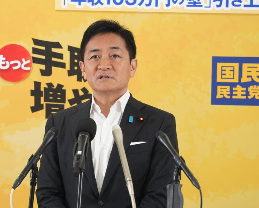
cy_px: 104
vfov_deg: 4.6
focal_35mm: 340
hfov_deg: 5.7
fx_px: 2607
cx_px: 103
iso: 1600
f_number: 5.6
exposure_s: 1/125
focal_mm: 200
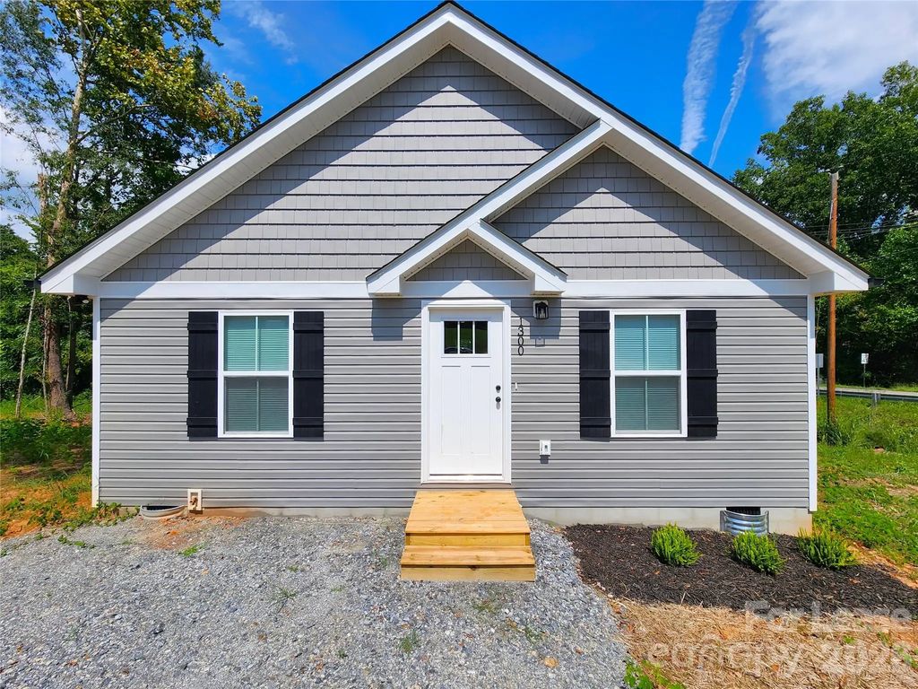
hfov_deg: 106.2
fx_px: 345
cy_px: 344
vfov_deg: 89.9
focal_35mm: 13
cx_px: 459
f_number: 2.2
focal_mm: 2.2
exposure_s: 1/2985
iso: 50
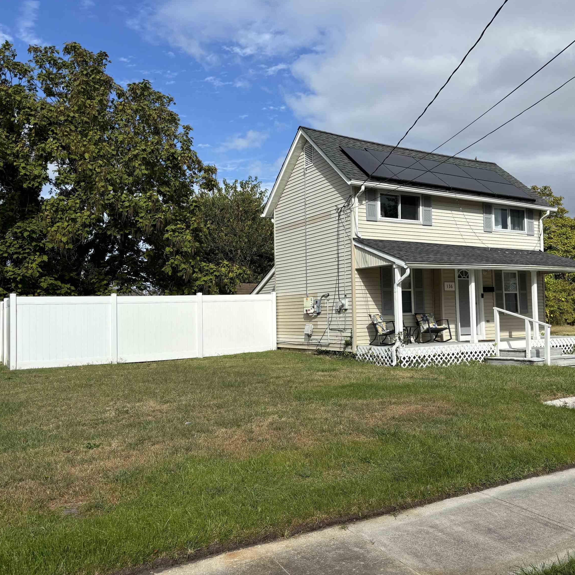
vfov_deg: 52.5
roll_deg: +1.7
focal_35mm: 31
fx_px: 583
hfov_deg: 52.3
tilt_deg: +2.0
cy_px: 285
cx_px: 330
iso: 50
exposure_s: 1/4854
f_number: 1.6
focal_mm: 5.96
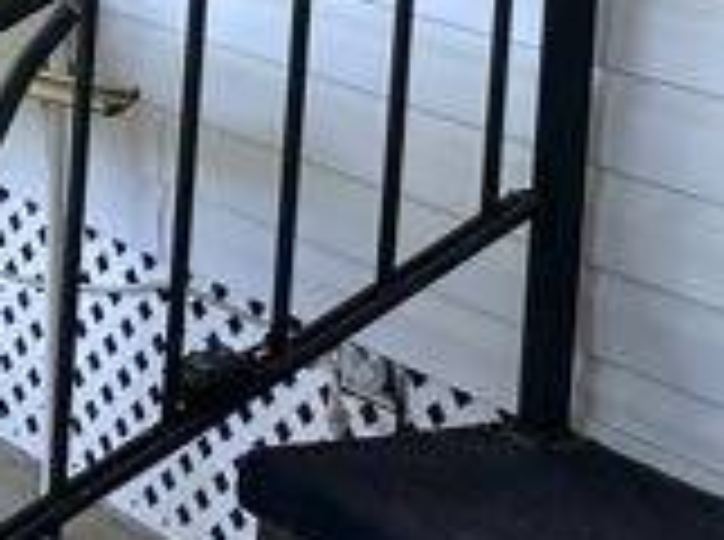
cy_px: -259
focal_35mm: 125
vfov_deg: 11.4
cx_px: -805
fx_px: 2609
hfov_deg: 13.2
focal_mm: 6.86
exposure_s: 1/1212
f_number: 1.78
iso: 80
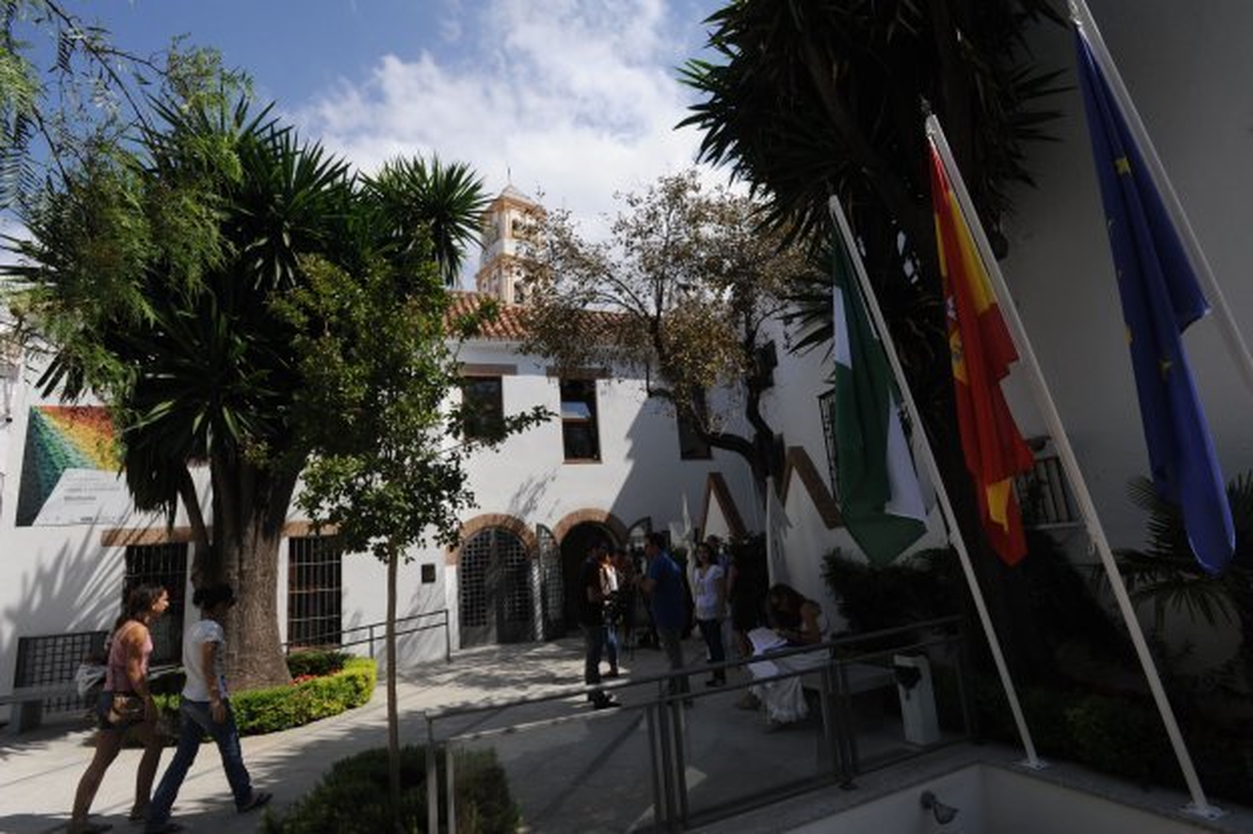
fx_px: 591
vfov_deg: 70.3
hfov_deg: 93.3
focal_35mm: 17
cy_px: 417
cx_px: 626
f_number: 13
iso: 800
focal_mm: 17
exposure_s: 1/500
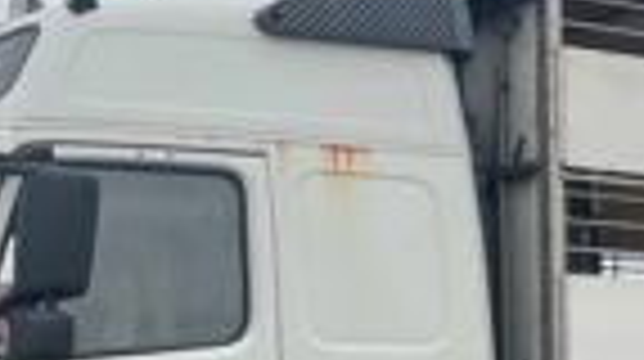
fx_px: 2029
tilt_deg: +4.1
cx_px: 986
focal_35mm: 119
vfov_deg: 9.9
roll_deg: +2.0
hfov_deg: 16.3
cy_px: 472
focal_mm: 4.2
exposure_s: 1/924
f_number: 1.6
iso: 32
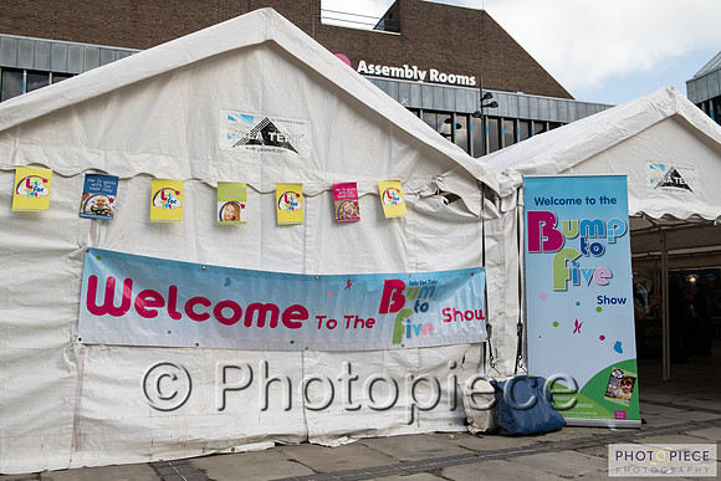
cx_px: 360
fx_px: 641
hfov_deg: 58.7
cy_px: 240
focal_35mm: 32
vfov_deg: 41.1
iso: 200
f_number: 5.6
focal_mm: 32
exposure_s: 1/1250
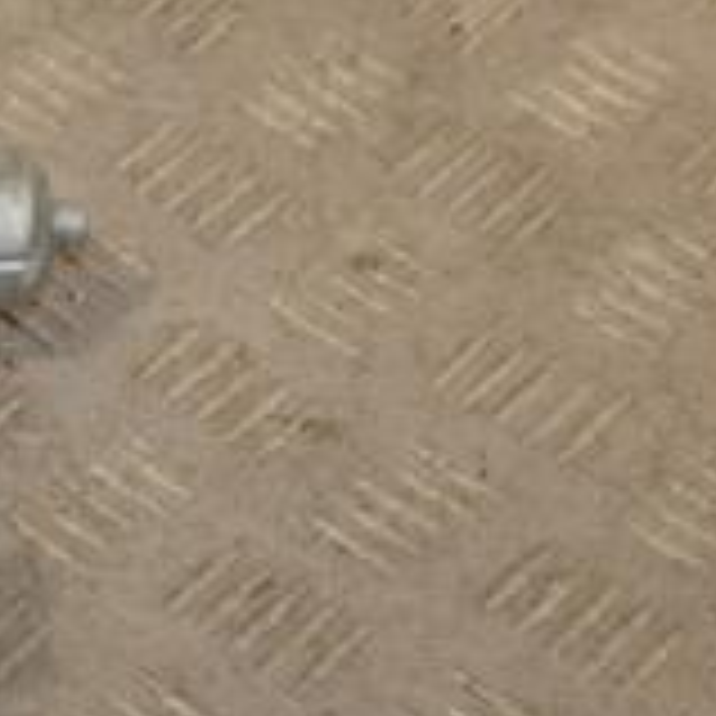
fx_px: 3604
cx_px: -396
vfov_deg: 11.3
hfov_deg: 10.9
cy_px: 378
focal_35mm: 154
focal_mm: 32
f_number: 6.3
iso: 800
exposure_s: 1/200
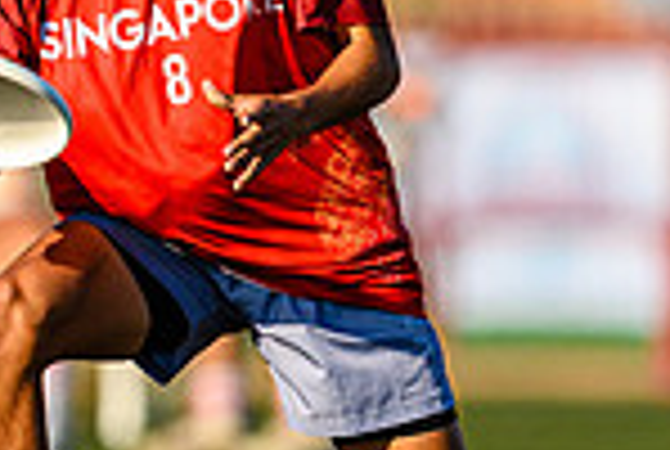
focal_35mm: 1792
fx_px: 33418
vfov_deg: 0.8
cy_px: 83
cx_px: -281
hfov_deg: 1.1
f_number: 3.2
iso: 100
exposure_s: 1/1600
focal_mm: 400
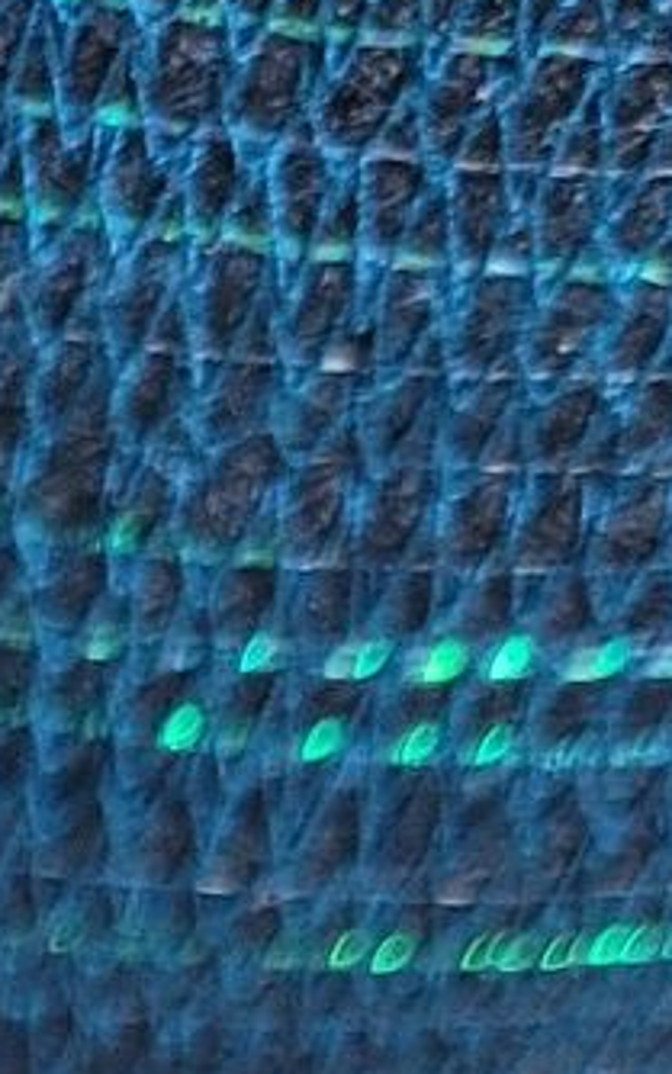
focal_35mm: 165
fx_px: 4831
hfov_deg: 7.1
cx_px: -1328
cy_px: 2498
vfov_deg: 10.9
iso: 200
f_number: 1.8
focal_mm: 5.4
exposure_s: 1/100
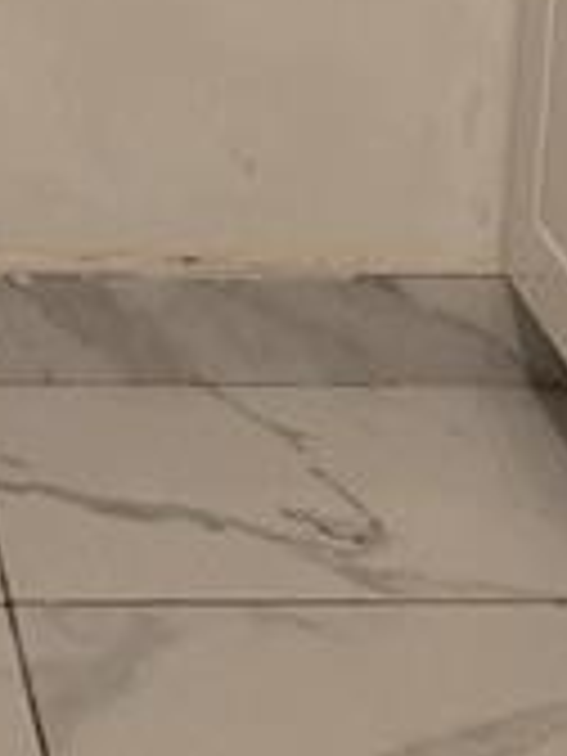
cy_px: -248
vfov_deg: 11.7
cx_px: -126
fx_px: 3582
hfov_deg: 8.9
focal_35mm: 164
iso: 400
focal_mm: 5.4
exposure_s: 1/120
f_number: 1.8
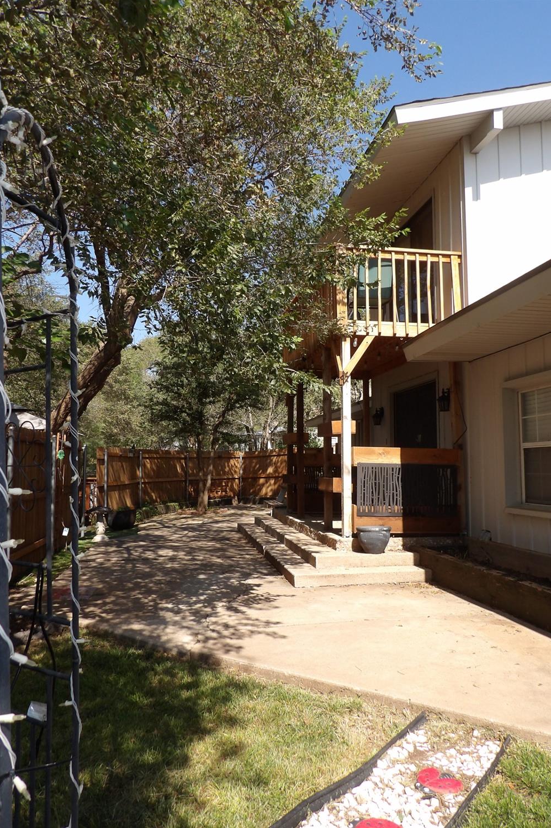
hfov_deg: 51.3
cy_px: 414
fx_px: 574
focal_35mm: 25
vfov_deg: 71.5
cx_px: 279
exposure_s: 1/572
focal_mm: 4.3
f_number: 3.2
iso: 100
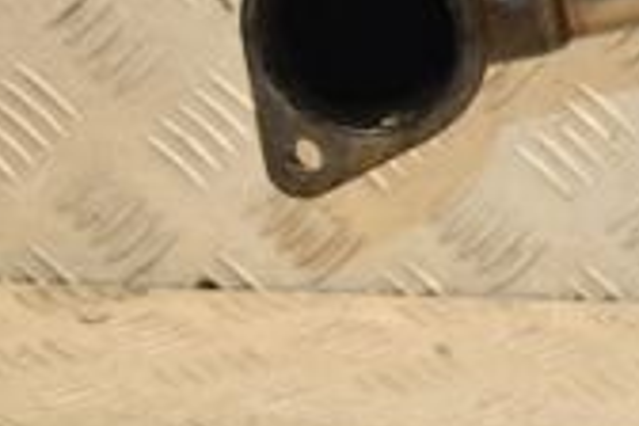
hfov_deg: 9.8
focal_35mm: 200
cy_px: 251
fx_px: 3548
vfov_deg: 6.9
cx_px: 1152
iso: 800
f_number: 6.3
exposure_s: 1/200
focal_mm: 35
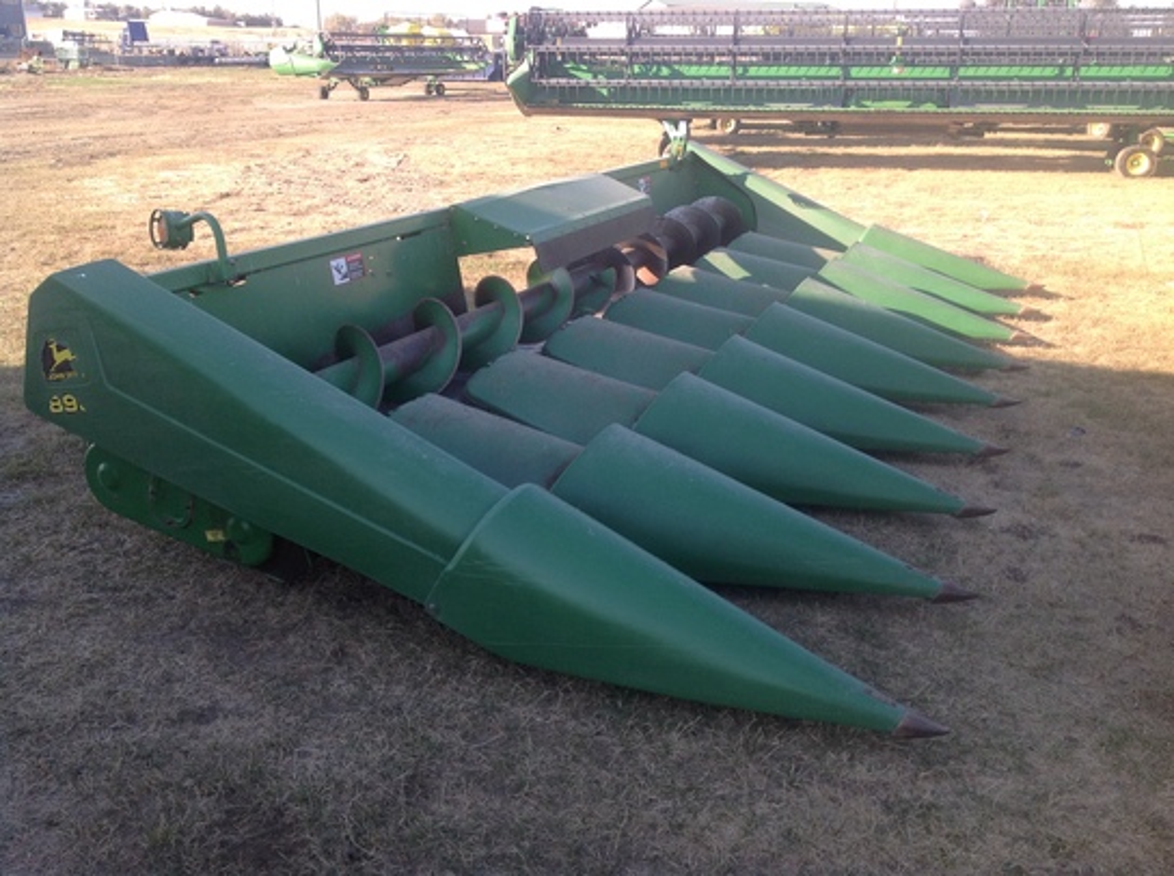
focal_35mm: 35
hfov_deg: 52.7
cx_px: 587
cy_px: 438
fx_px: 1185
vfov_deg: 40.6
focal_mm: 4.28
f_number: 2.4
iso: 50
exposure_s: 1/403
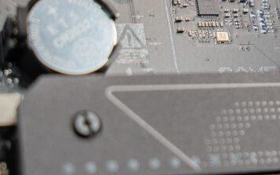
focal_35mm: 146
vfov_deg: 8.9
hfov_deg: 14.1
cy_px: -17
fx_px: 1114
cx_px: 296
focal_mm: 50
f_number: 4
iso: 400
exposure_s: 1/30
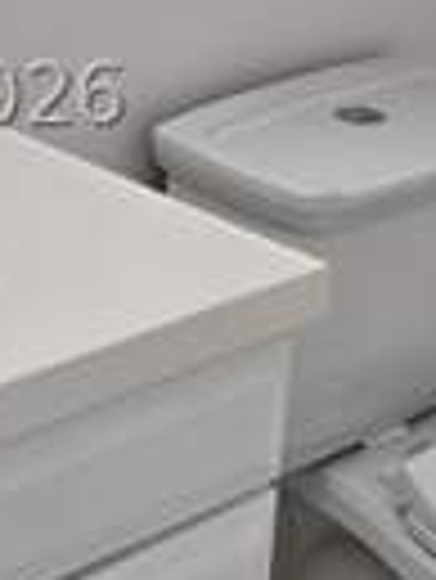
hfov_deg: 12.9
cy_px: 94
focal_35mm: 114
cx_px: 18
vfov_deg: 17.1
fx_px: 1911
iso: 125
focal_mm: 5.4
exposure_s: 1/120
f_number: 1.8
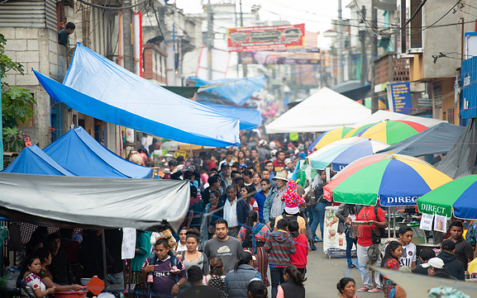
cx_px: 238
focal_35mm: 205
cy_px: 155
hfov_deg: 10.2
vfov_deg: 6.4
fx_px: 2666
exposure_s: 1/320
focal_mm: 200
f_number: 4
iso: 200
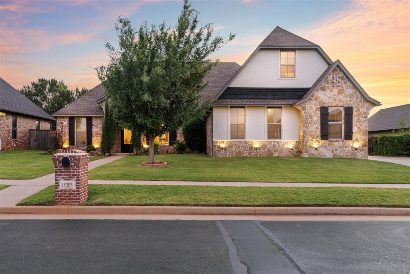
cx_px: 205
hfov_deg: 67.4
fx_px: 307
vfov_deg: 47.9
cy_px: 137
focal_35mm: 27
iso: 200
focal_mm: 18
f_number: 7.1
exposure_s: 1/3.33
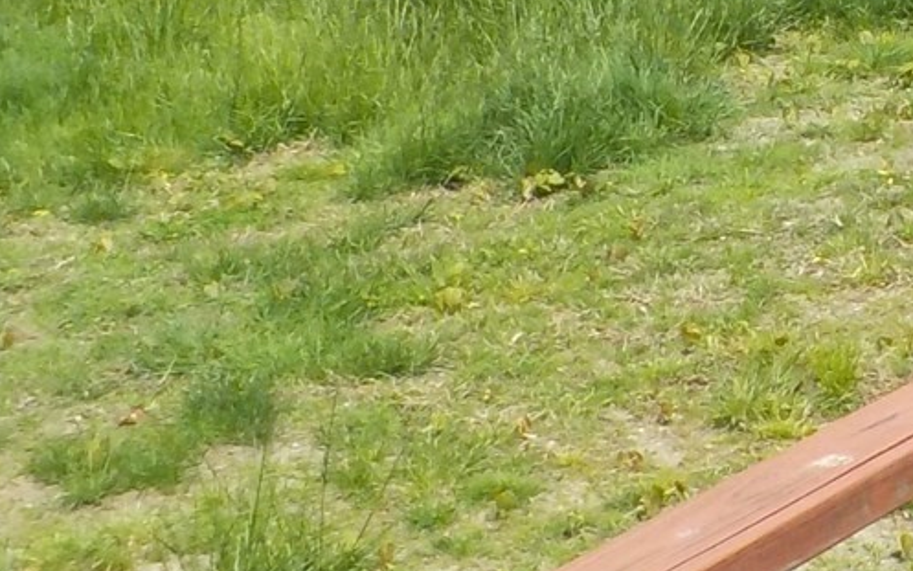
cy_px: -196
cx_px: 1218
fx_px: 3261
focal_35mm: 131
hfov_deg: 15.1
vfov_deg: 9.8
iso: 125
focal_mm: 4.1
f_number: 3.3
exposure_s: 1/1000
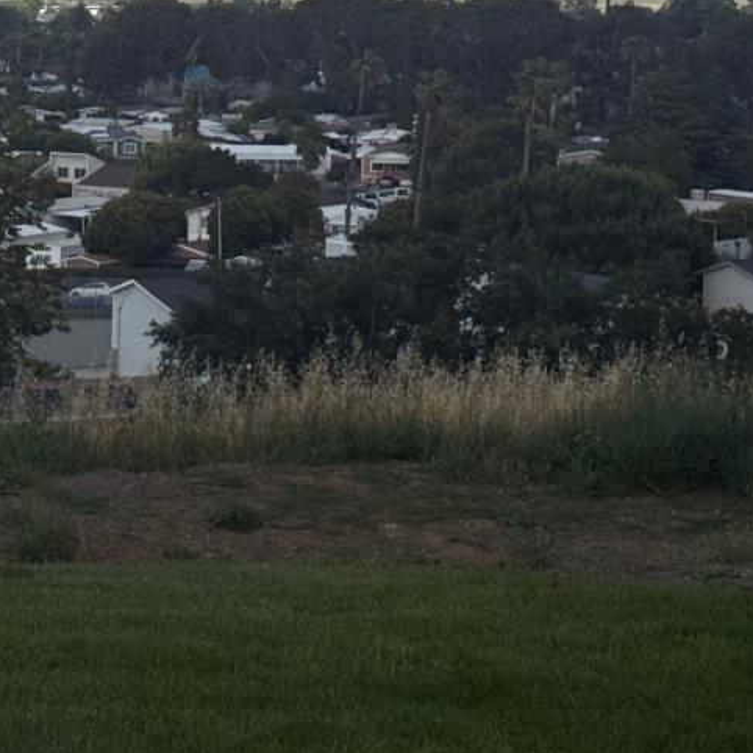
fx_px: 3249
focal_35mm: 132
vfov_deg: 13.1
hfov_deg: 13.2
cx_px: 144
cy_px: 1
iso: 50
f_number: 1.78
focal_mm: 6.76
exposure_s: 1/11364
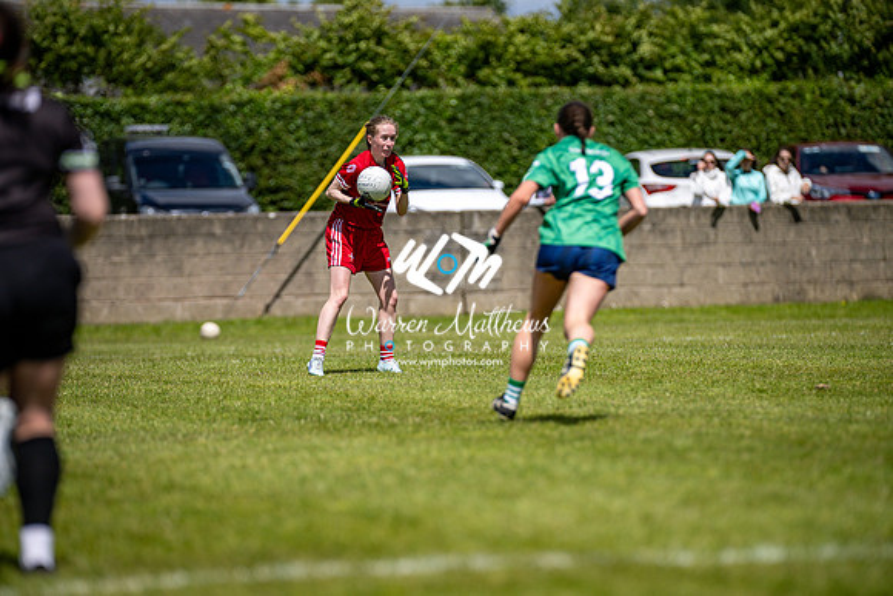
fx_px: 5954
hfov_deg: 8.6
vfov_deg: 5.7
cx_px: 446
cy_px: 298
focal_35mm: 240
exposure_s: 1/6400
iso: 125
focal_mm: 240
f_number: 2.8
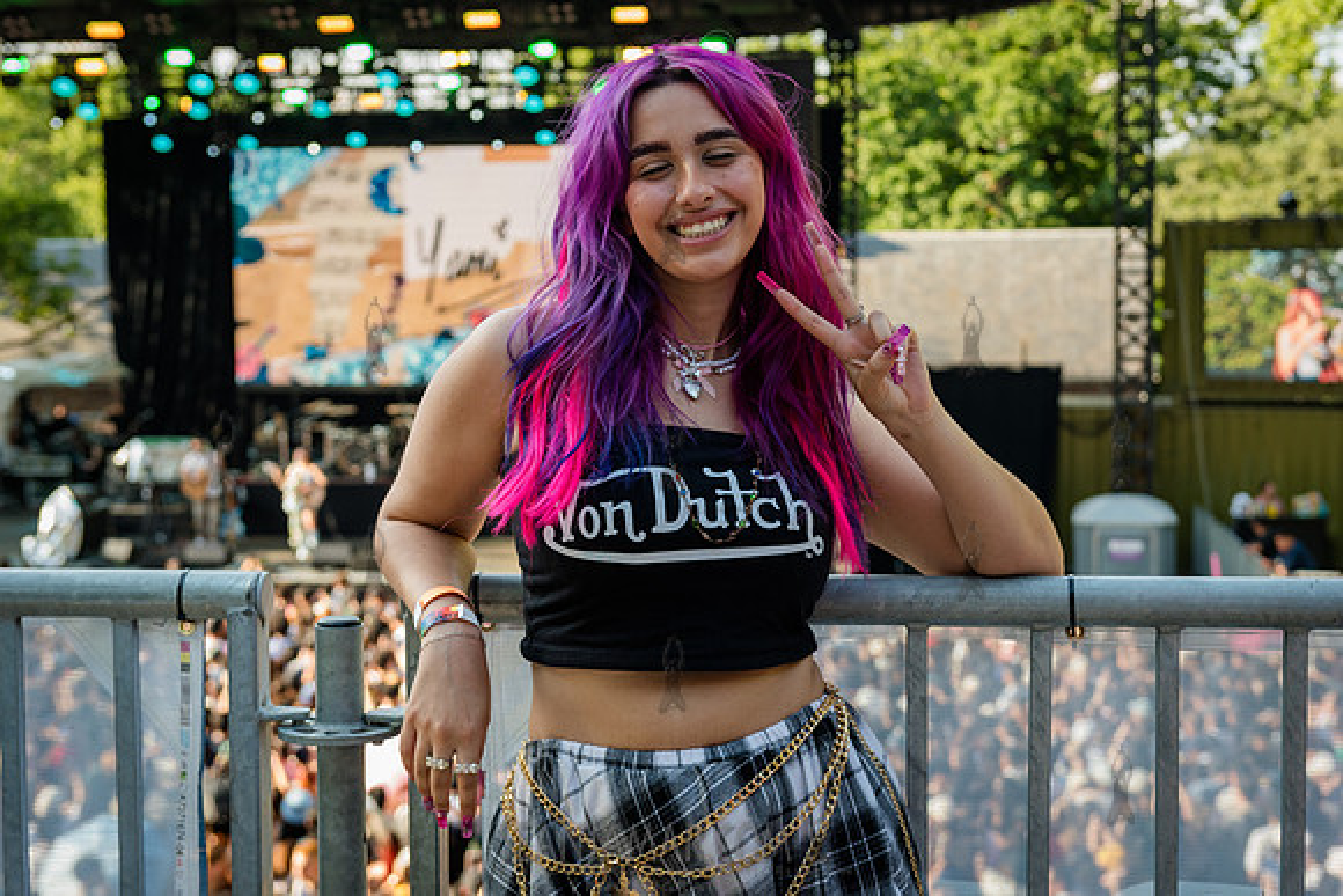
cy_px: 448
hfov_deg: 33.0
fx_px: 2266
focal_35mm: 61
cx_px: 672
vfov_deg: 22.4
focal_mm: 56
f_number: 4.5
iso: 500
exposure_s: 1/250
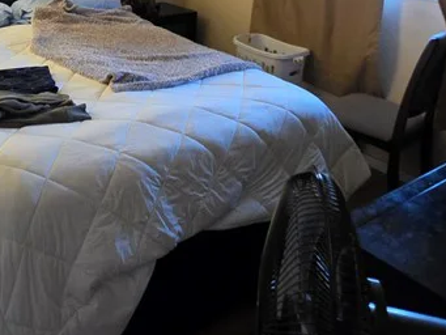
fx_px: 503
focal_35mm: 39
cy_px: -13
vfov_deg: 33.2
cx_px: 146
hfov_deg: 47.0
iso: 1000
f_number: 1.9
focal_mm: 2.2
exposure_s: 1/30
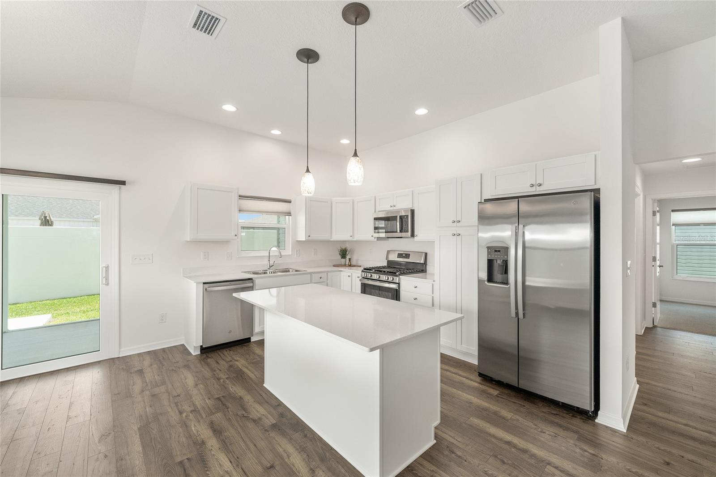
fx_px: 278
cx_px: 358
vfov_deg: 81.2
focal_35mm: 14
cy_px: 238
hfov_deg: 104.3
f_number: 8
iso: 320
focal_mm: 14
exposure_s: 1/40
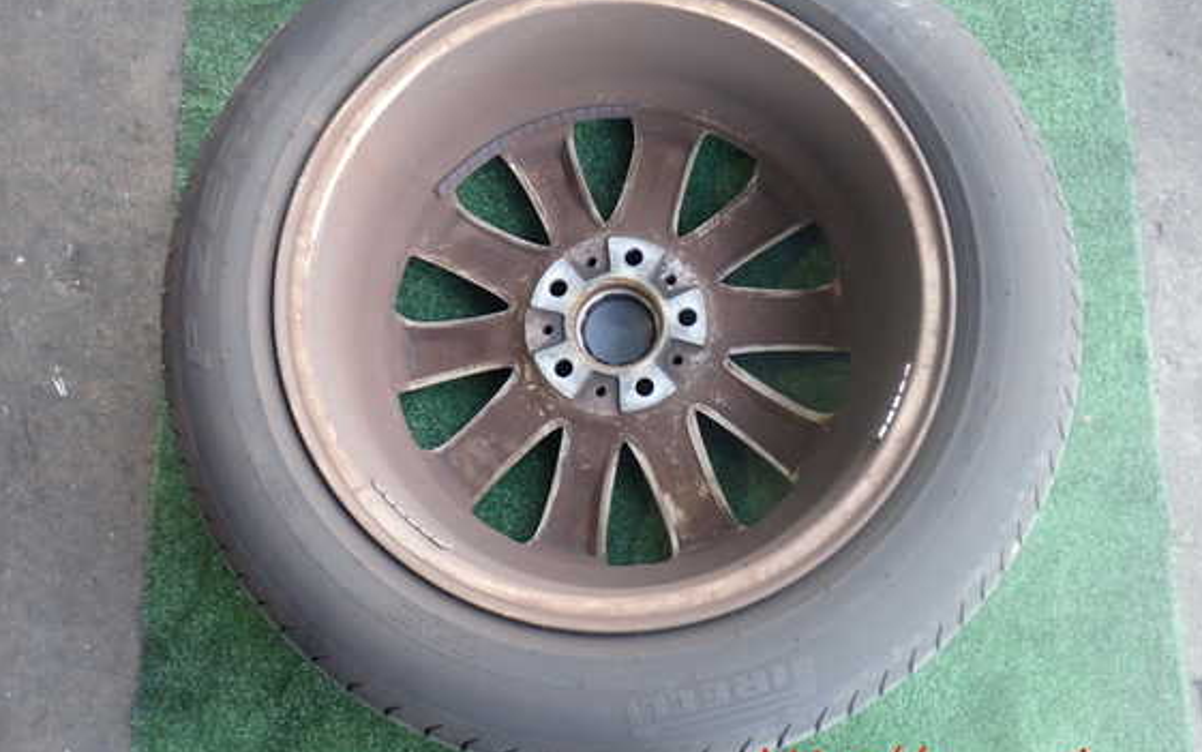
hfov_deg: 56.7
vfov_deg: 37.2
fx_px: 1114
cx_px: 602
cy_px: 315
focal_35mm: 34
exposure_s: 1/50
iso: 200
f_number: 2.3
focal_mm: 5.4
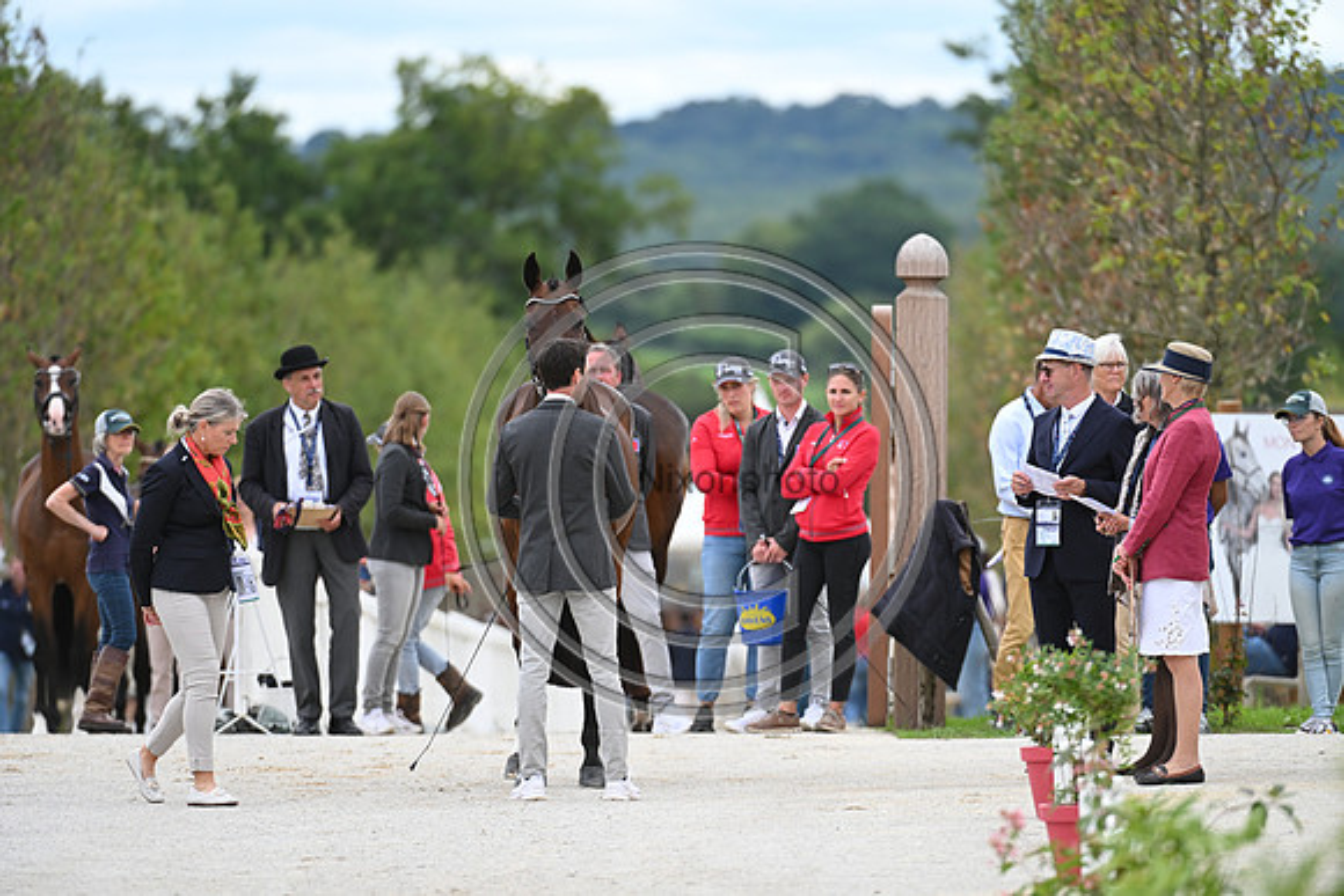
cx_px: 672
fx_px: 14936
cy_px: 448
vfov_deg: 3.4
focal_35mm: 400
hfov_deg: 5.2
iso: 720
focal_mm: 400
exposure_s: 1/1600
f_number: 5.6
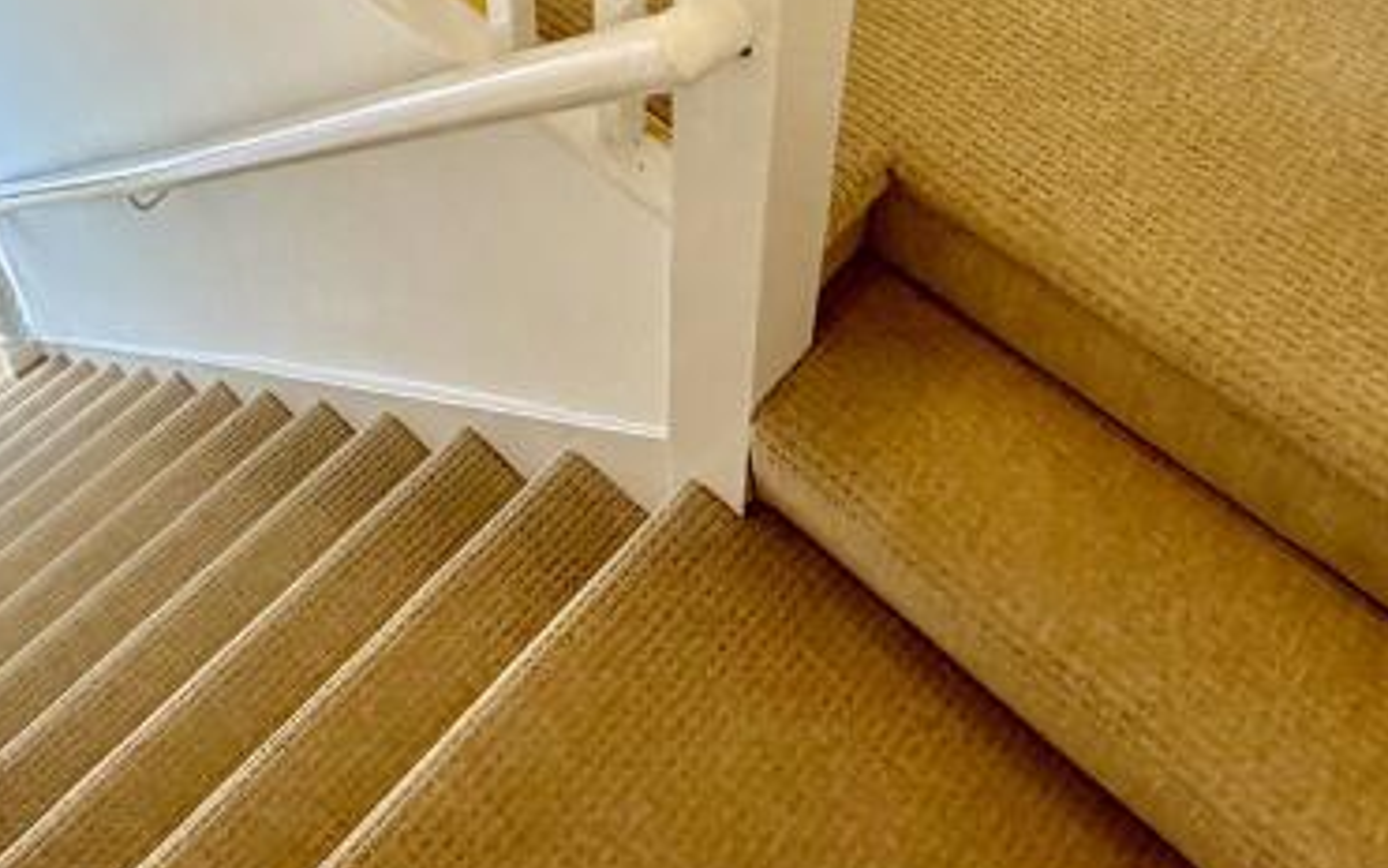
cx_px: 557
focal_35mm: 41
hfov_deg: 47.9
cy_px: -217
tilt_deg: -36.4
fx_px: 1551
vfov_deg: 27.0
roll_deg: +2.3
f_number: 2.2
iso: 200
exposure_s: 1/121
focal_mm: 2.22
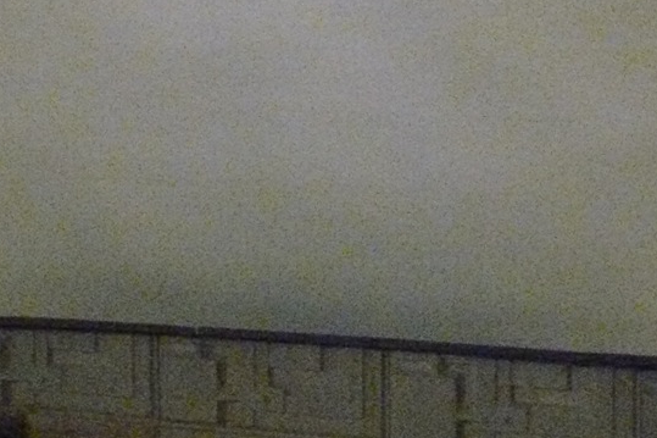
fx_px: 1824
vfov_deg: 13.3
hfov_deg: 20.4
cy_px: -78
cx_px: 323
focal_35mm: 100
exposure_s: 1/15
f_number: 2.8
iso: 1250
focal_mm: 6
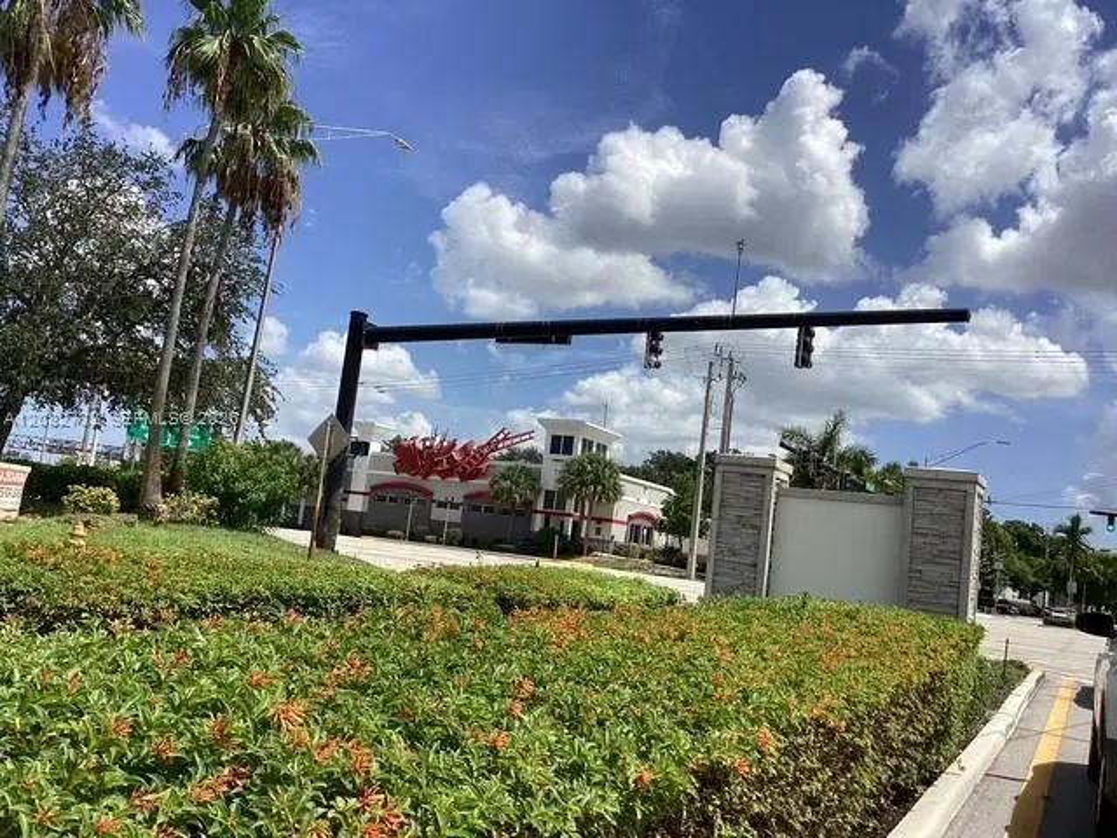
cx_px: 558
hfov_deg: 58.4
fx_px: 1000
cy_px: 419
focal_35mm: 31
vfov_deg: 45.4
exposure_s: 1/2146
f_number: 2.4
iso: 25
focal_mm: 3.3
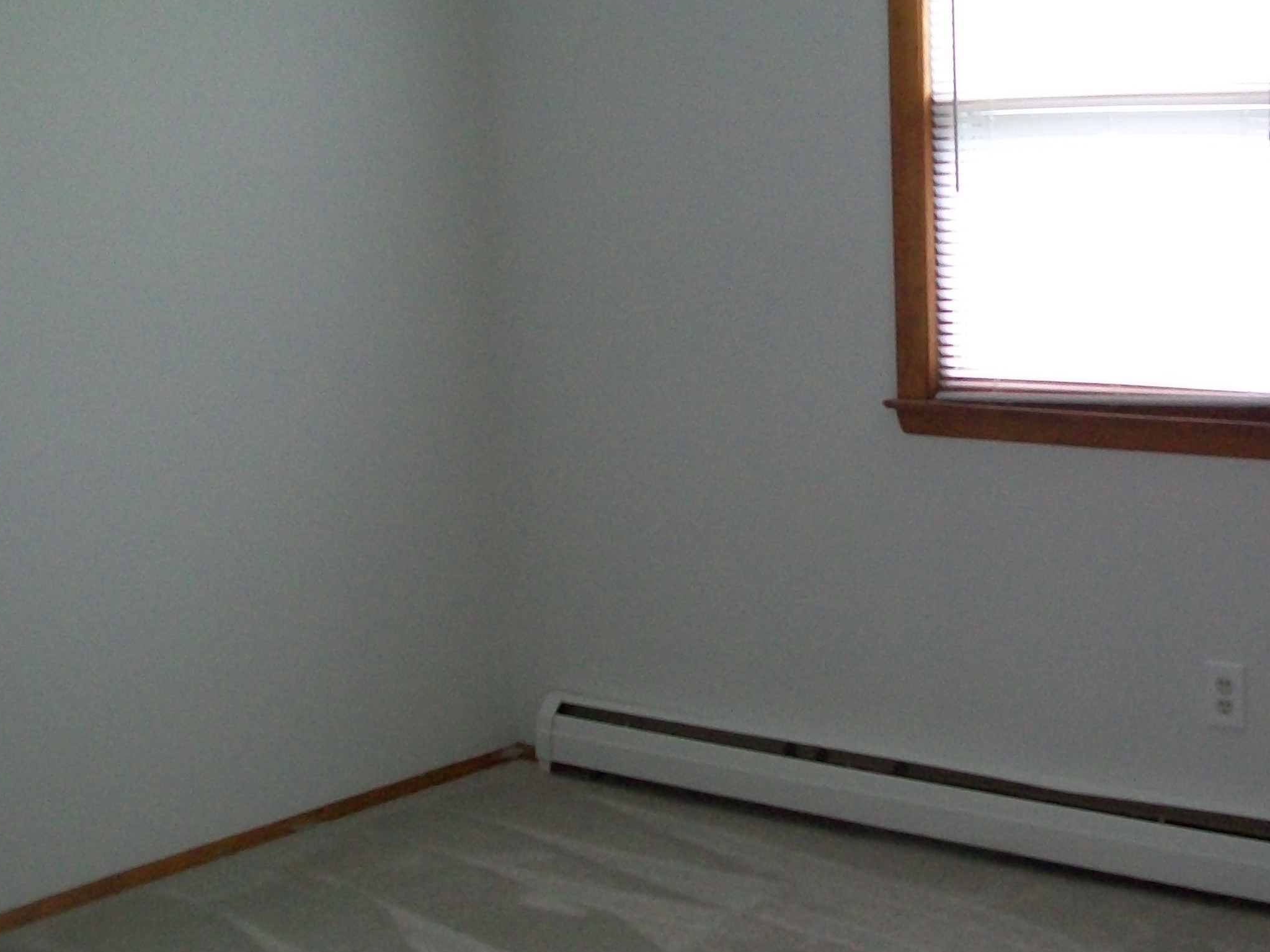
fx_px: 1981
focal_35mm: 54
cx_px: 884
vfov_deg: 27.0
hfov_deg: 35.1
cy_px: 475
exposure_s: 1/40
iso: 160
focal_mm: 6
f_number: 2.7
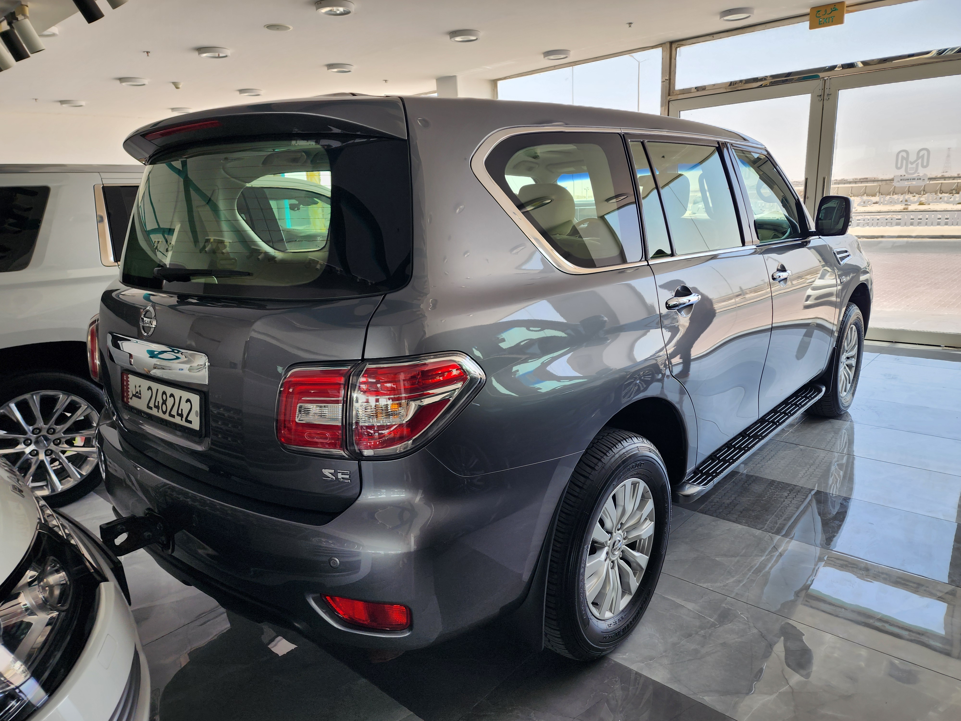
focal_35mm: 23
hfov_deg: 73.9
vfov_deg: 58.9
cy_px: 360
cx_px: 480
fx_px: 639
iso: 12
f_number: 1.8
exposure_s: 1/129
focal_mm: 6.4
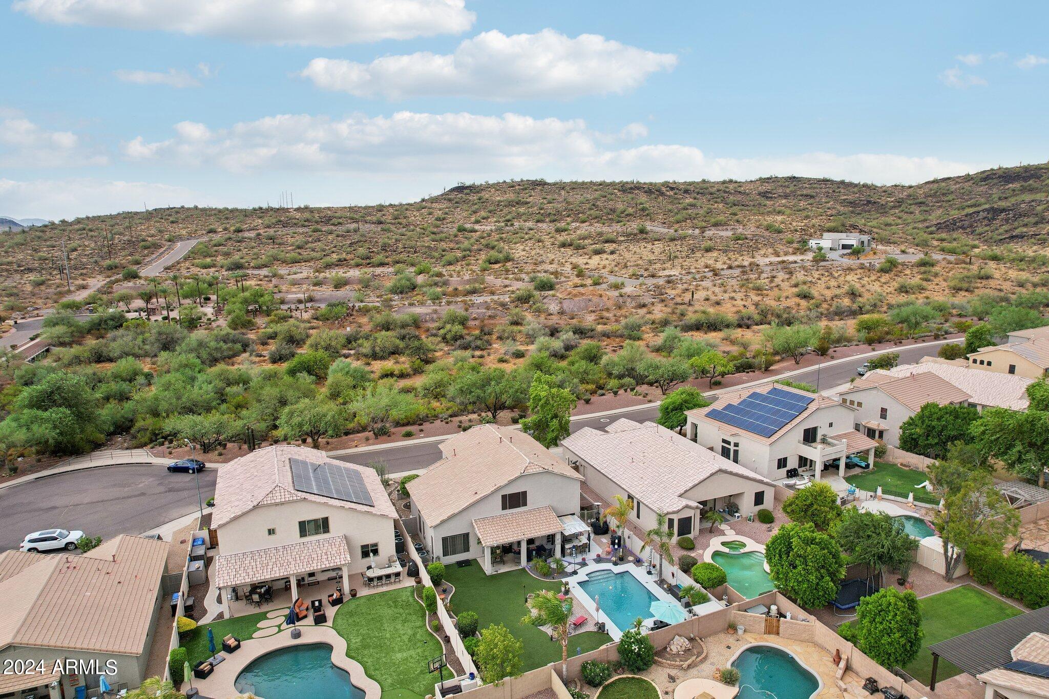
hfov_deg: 78.6
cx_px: 524
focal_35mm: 22
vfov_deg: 57.2
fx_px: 641
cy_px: 350
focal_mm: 8.4
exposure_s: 1/500
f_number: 2.8
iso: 160
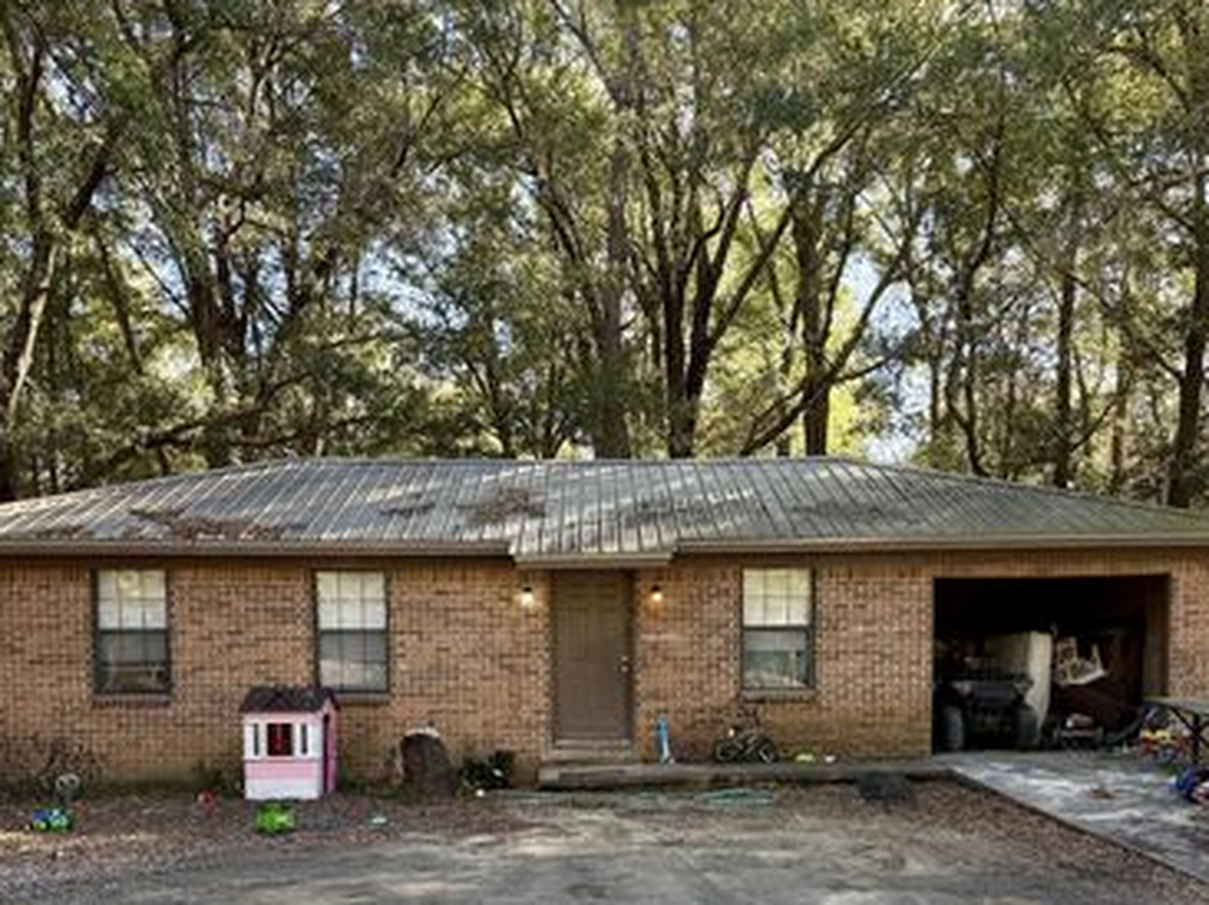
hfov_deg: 44.8
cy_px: 737
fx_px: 1466
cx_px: 614
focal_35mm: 42
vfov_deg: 33.2
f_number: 1.78
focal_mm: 6.76
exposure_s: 1/322
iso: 100
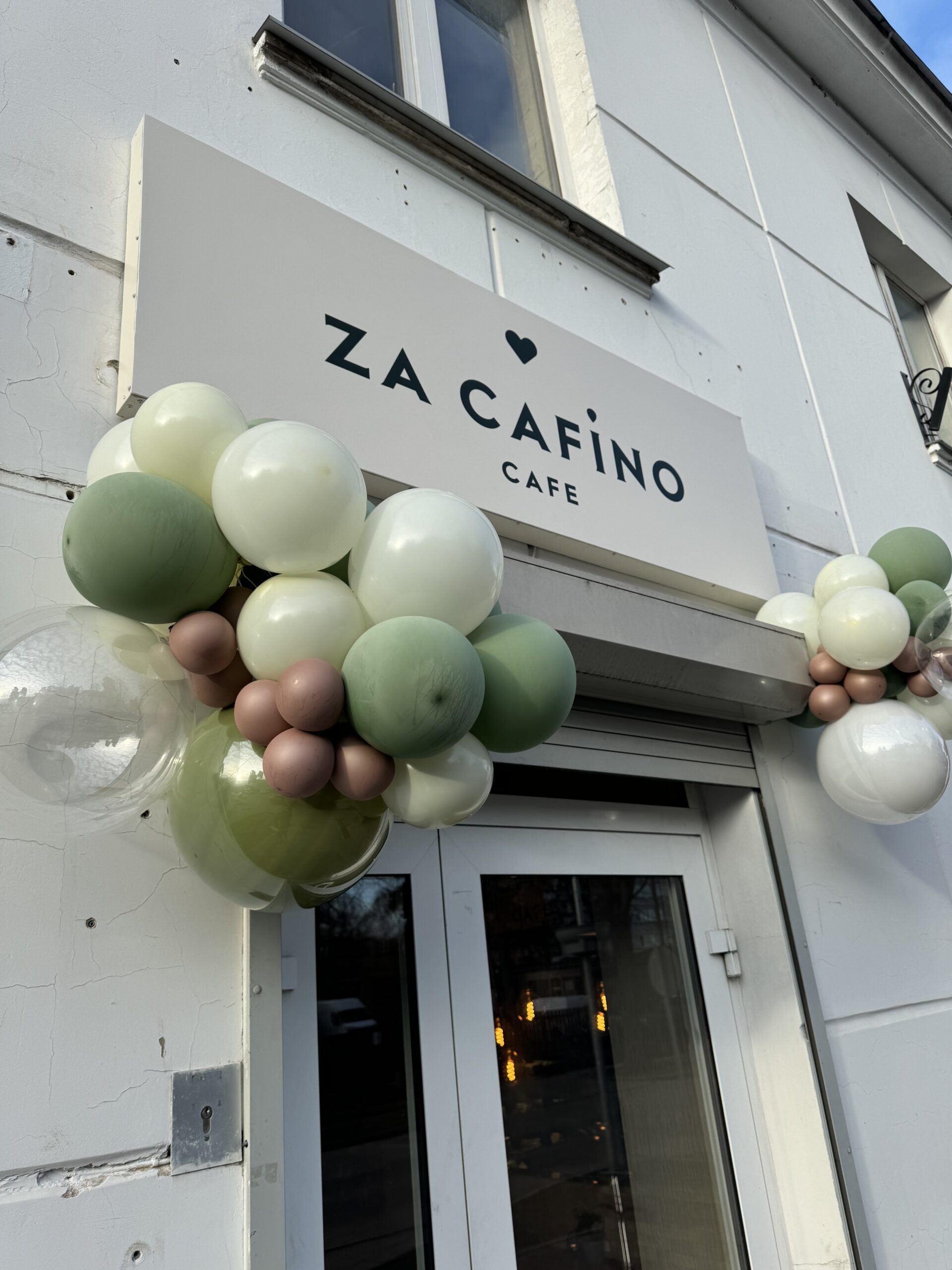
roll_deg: +4.9
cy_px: 635
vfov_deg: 71.6
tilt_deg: +22.9
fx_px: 880
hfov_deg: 56.8
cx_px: 476
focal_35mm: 24
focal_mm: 6.76
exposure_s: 1/1456
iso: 80
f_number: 1.78
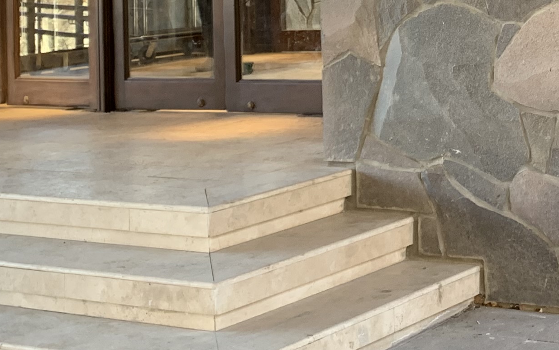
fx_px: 1371
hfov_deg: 22.2
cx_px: 552
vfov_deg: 13.7
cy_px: -157
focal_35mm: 90
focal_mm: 4.25
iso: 100
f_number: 1.8
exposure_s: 1/60
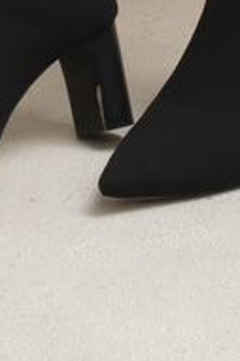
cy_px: -879
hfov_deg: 4.1
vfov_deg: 5.6
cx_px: 471
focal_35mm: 332
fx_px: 3326
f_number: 10
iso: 100
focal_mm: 47
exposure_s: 1/160
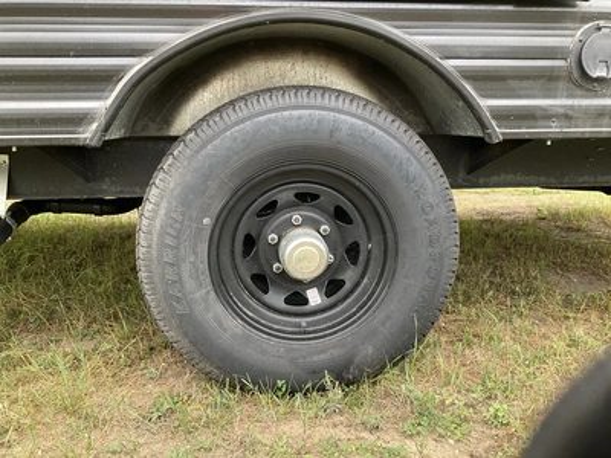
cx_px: 306
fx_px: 512
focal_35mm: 29
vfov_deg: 48.2
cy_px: 229
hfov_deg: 61.7
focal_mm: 3
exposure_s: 1/114
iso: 64
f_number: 1.8
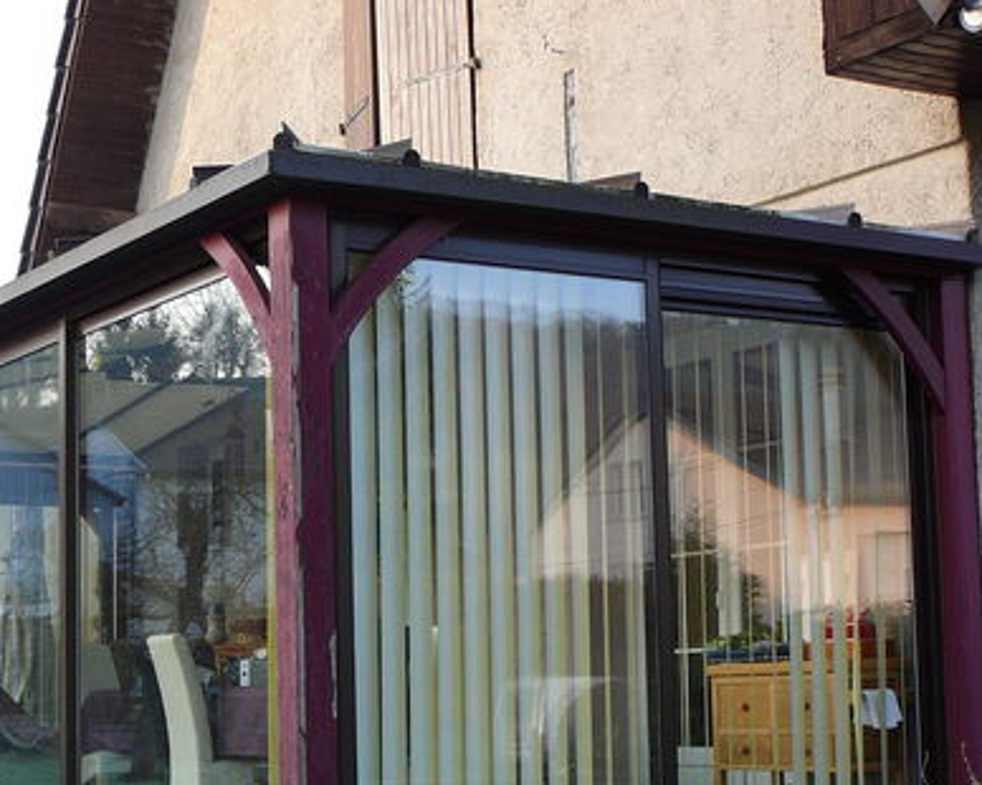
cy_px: 496
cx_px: 266
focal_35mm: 71
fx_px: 2062
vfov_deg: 21.5
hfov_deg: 26.5
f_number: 3.3
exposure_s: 1/100
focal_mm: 7
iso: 80
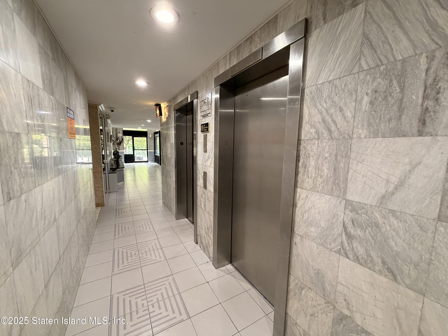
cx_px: 224
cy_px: 168
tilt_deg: -6.9
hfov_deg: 102.1
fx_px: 181
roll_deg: -0.5
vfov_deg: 85.7
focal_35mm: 14
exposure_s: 1/60
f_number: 2.2
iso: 400
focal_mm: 2.22
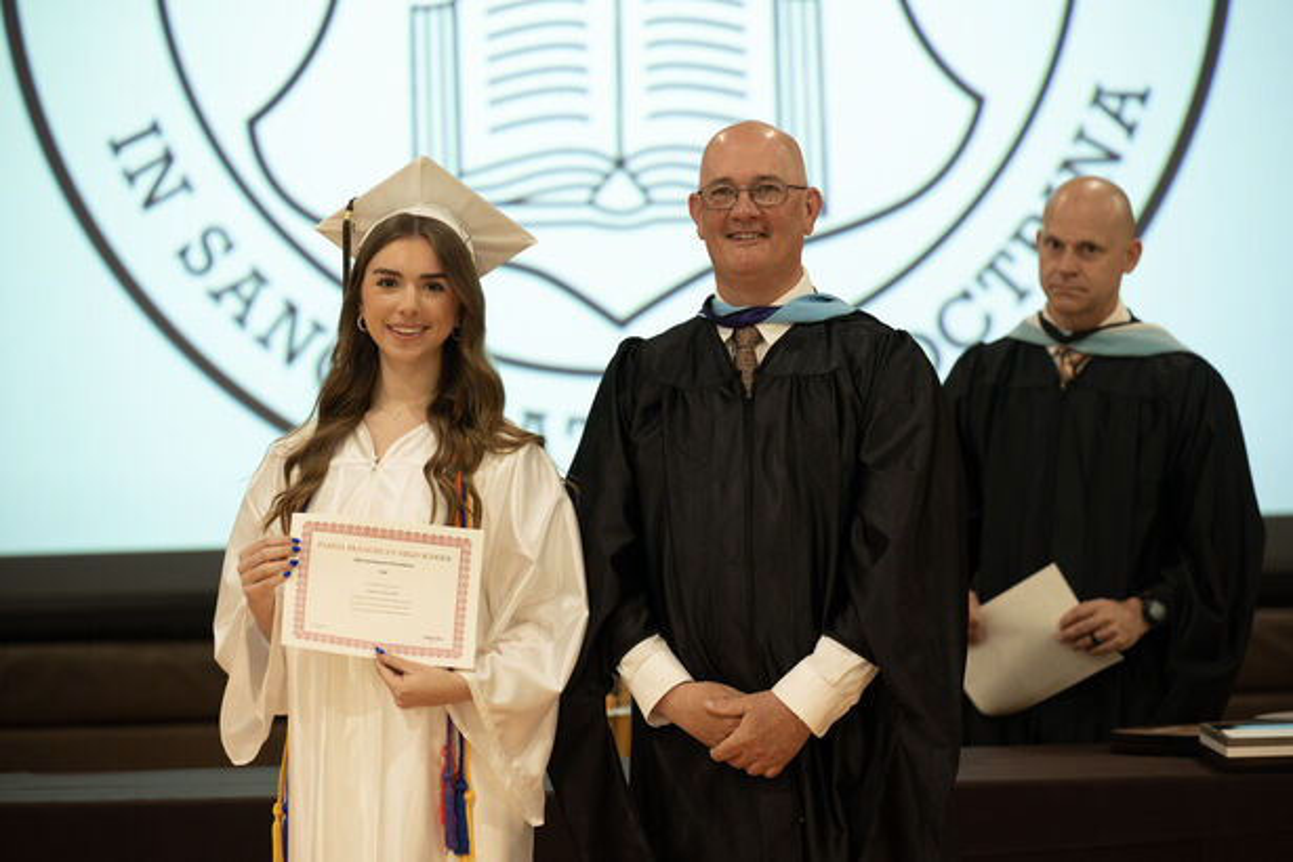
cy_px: 431
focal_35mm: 175
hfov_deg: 11.7
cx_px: 646
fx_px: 6285
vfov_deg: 7.8
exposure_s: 1/100
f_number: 4
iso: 1600
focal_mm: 175
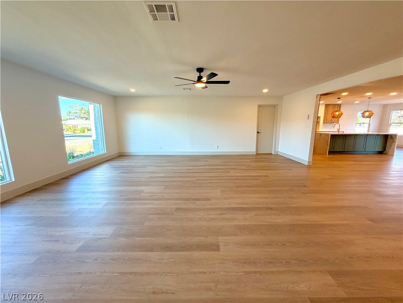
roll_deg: +0.6
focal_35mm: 14
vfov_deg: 85.7
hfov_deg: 102.1
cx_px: 202
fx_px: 163
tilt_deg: -9.3
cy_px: 152
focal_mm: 2.22
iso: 160
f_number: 2.2
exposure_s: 1/120
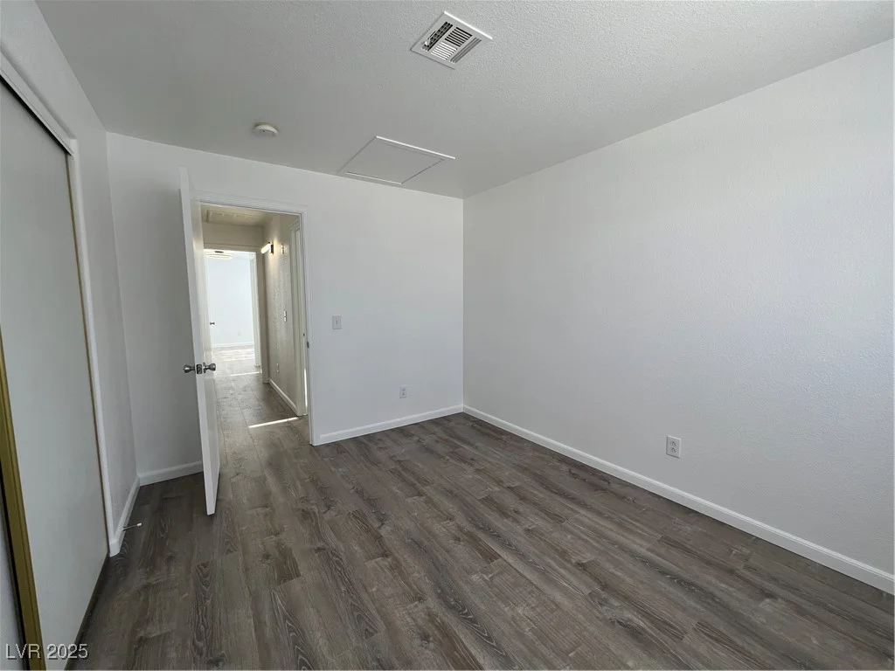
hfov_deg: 106.2
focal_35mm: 13
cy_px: 336
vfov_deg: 89.9
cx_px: 448
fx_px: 336
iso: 32
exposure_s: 1/99
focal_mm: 1.57
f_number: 1.8
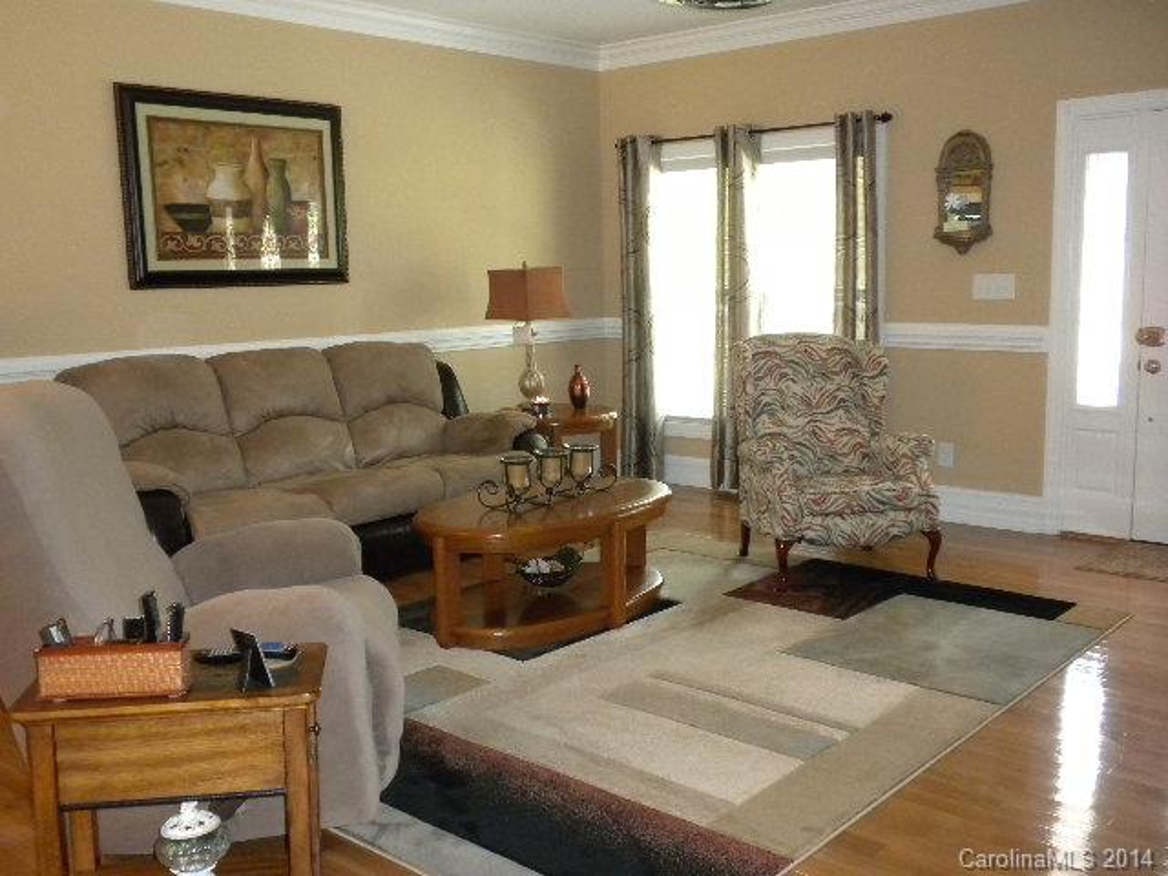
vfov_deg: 38.7
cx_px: 584
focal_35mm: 37
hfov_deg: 50.1
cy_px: 438
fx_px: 1248
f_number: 3.5
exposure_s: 1/30
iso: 400
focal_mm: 6.6
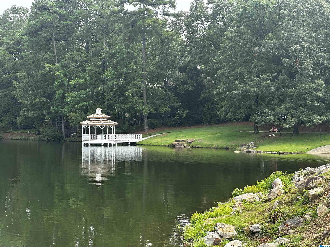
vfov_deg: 18.9
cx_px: 165
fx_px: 743
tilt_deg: -0.5
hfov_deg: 25.0
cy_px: 125
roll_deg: -0.6
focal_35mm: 78
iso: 32
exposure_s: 1/150
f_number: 2.8
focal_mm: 9
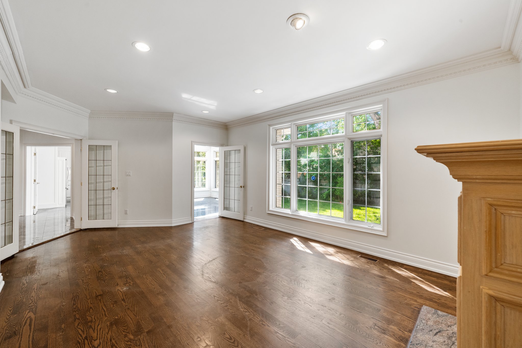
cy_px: 174
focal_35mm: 14
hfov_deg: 104.3
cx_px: 261
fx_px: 203
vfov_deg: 81.2
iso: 1600
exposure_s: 1/25
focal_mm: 14
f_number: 9
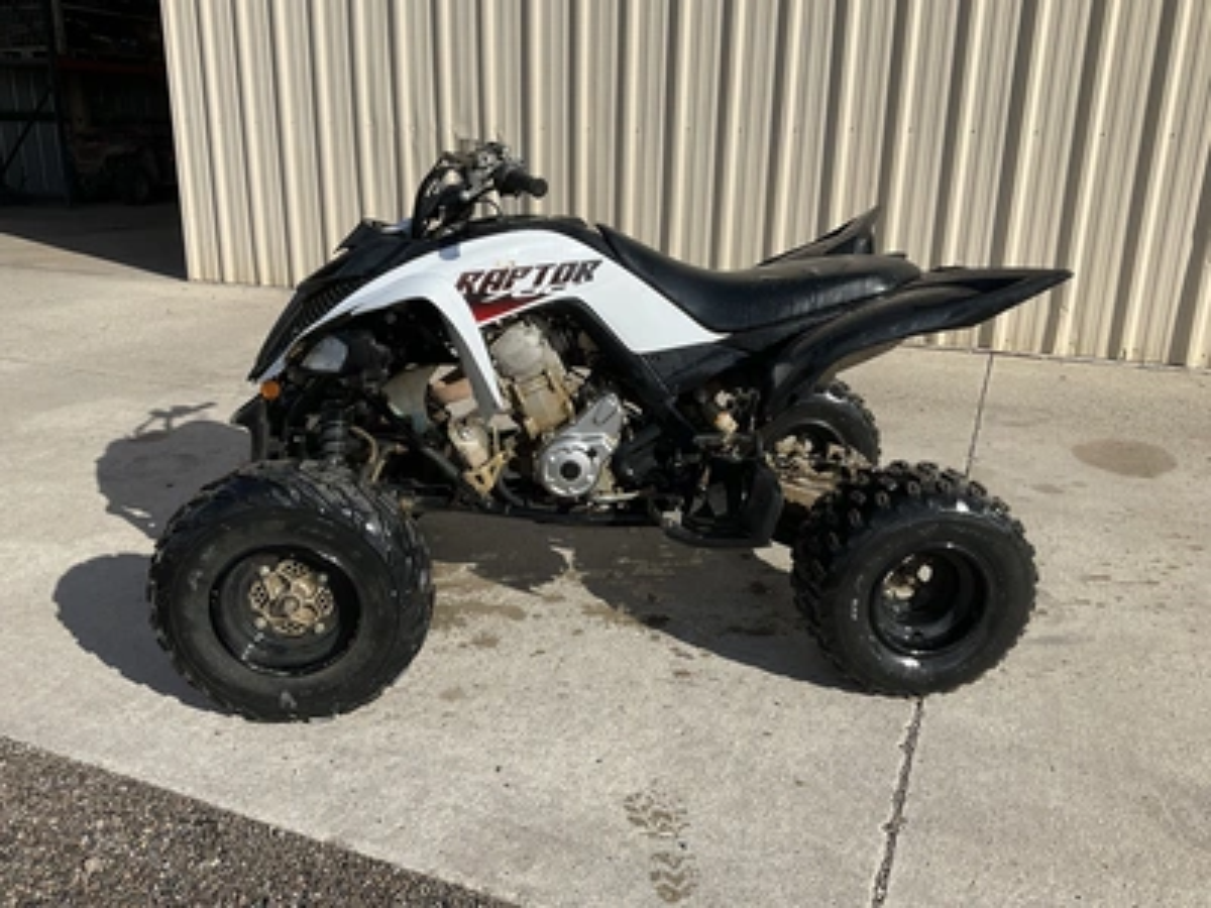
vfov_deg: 48.2
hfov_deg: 61.7
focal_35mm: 29
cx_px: 606
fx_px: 1015
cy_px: 454
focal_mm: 3
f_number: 1.8
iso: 25
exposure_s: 1/2538
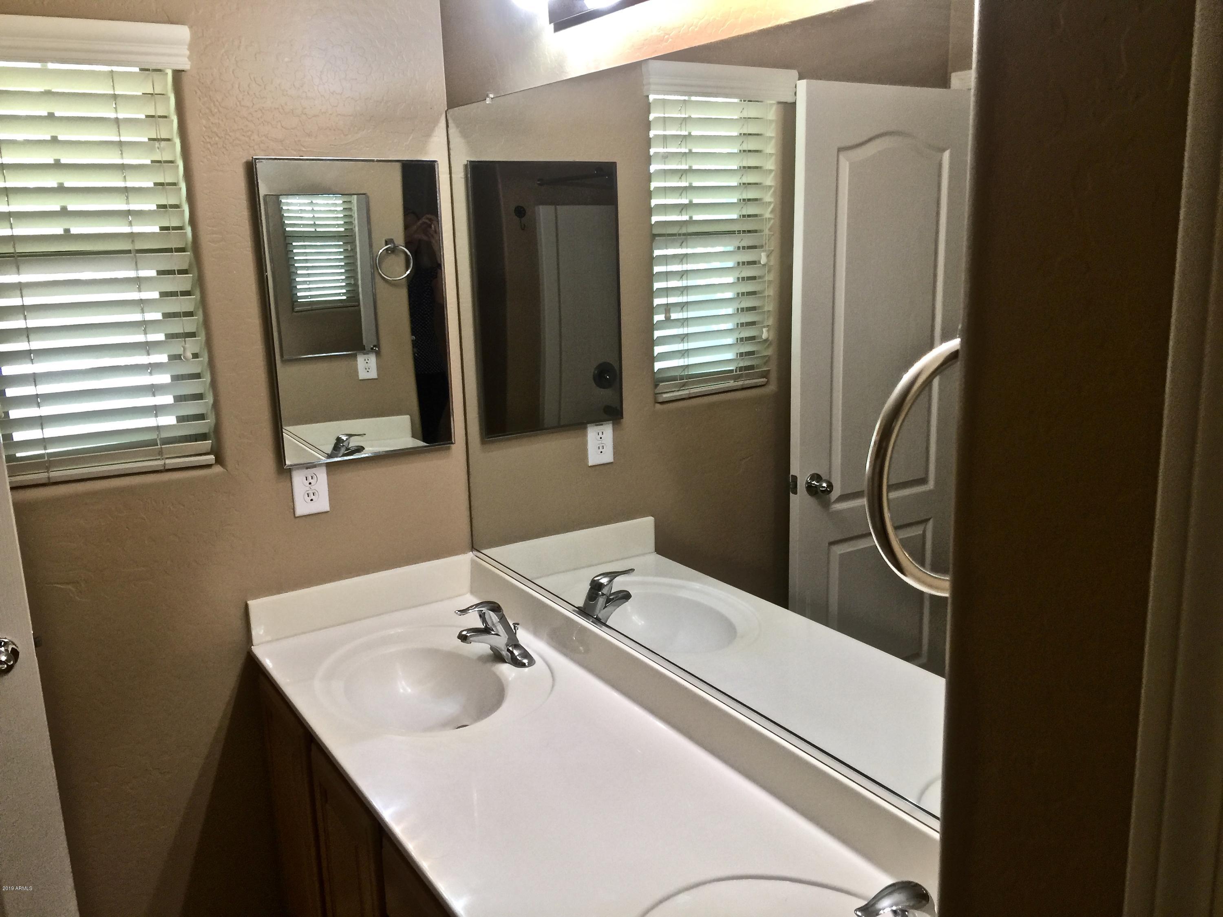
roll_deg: +0.7
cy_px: 458
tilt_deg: -13.0
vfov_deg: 48.2
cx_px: 612
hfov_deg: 61.7
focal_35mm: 29
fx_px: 1025
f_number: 2.2
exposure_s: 1/30
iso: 40
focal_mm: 4.15
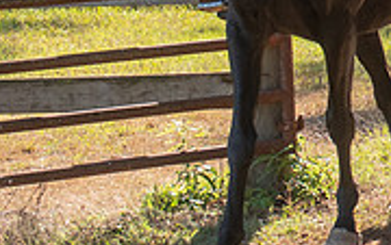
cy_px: -172
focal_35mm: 232
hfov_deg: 8.7
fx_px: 2475
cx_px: 672
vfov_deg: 5.6
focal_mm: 36
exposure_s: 1/200
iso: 400
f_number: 4
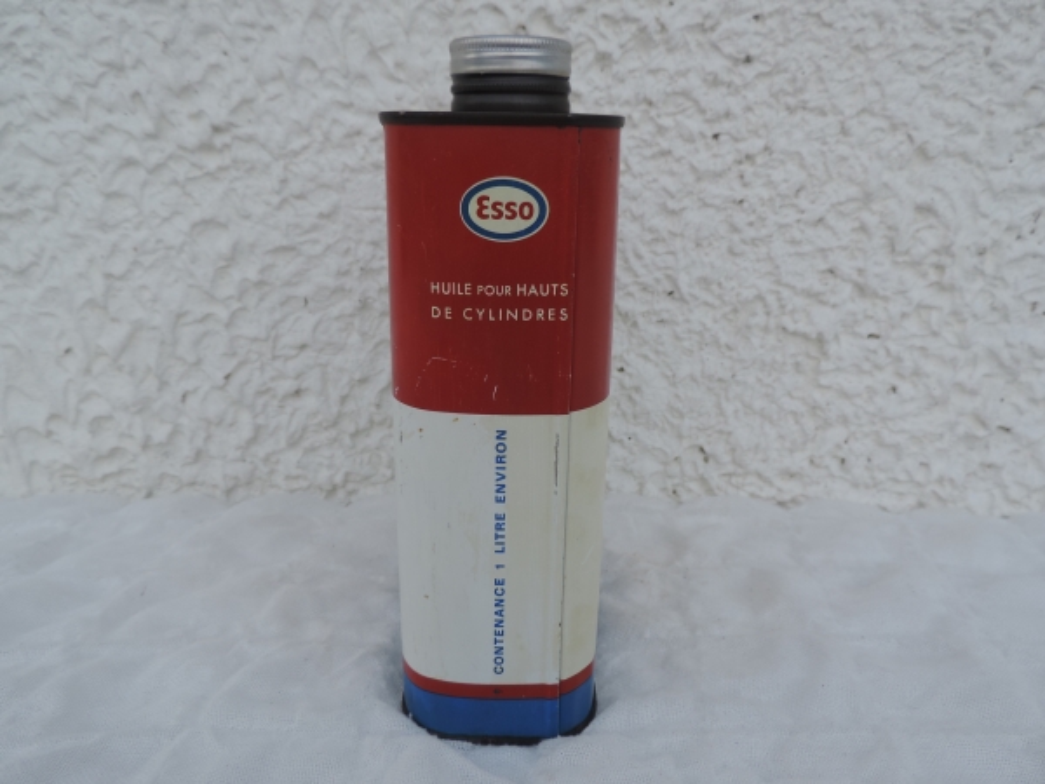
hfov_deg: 63.4
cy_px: 392
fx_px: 845
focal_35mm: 28
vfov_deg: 49.7
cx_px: 522
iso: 80
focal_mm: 4.9
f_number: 3.1
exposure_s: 1/80
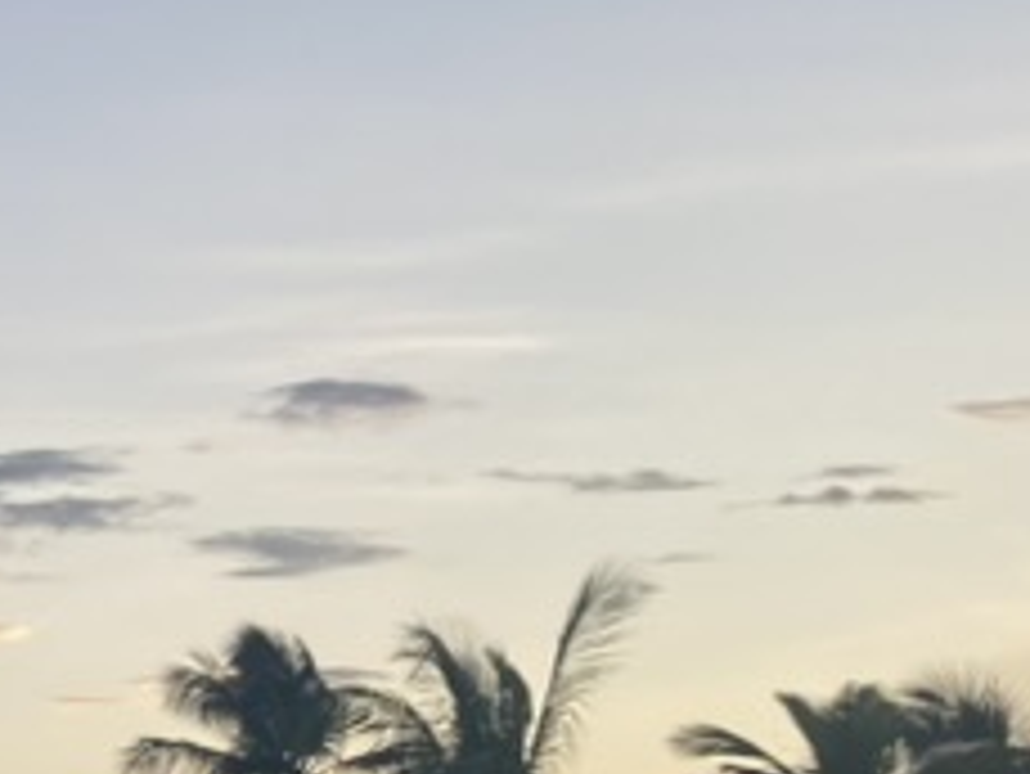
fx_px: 3721
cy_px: 742
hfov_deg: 14.1
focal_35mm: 125
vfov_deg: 11.8
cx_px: -796
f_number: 1.8
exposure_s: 1/186
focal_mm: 3.99
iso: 20
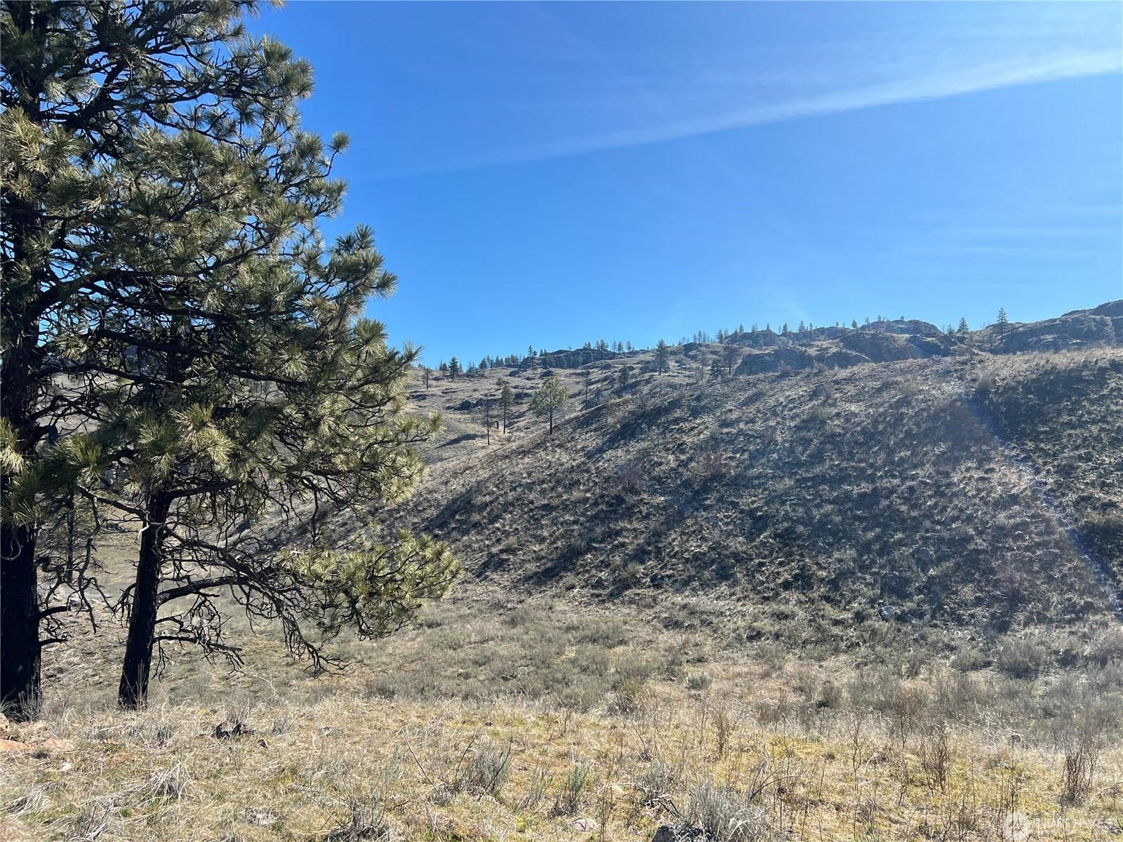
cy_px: 421
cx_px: 562
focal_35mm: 26
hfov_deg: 67.3
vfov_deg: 53.1
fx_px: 843
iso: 50
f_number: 1.5
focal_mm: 5.7
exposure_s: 1/3831
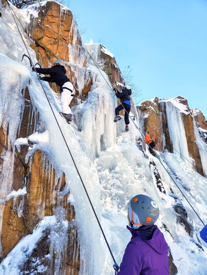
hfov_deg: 58.9
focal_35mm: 23
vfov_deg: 73.9
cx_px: 104
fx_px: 183
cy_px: 138
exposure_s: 1/594
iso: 20
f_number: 1.8
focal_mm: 5.4
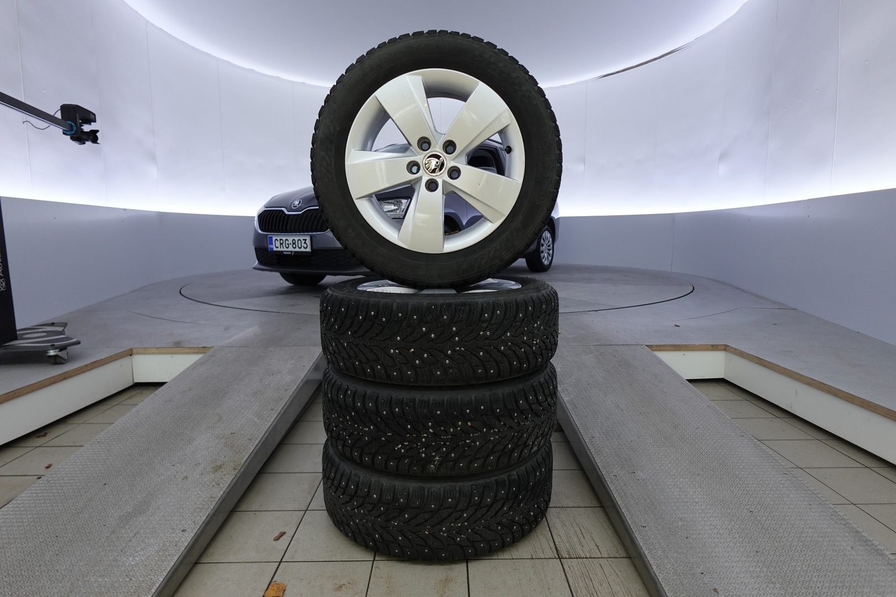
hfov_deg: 84.0
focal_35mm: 20
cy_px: 298
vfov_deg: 61.9
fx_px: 498
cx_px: 448
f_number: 2
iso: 250
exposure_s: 1/80
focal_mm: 7.6
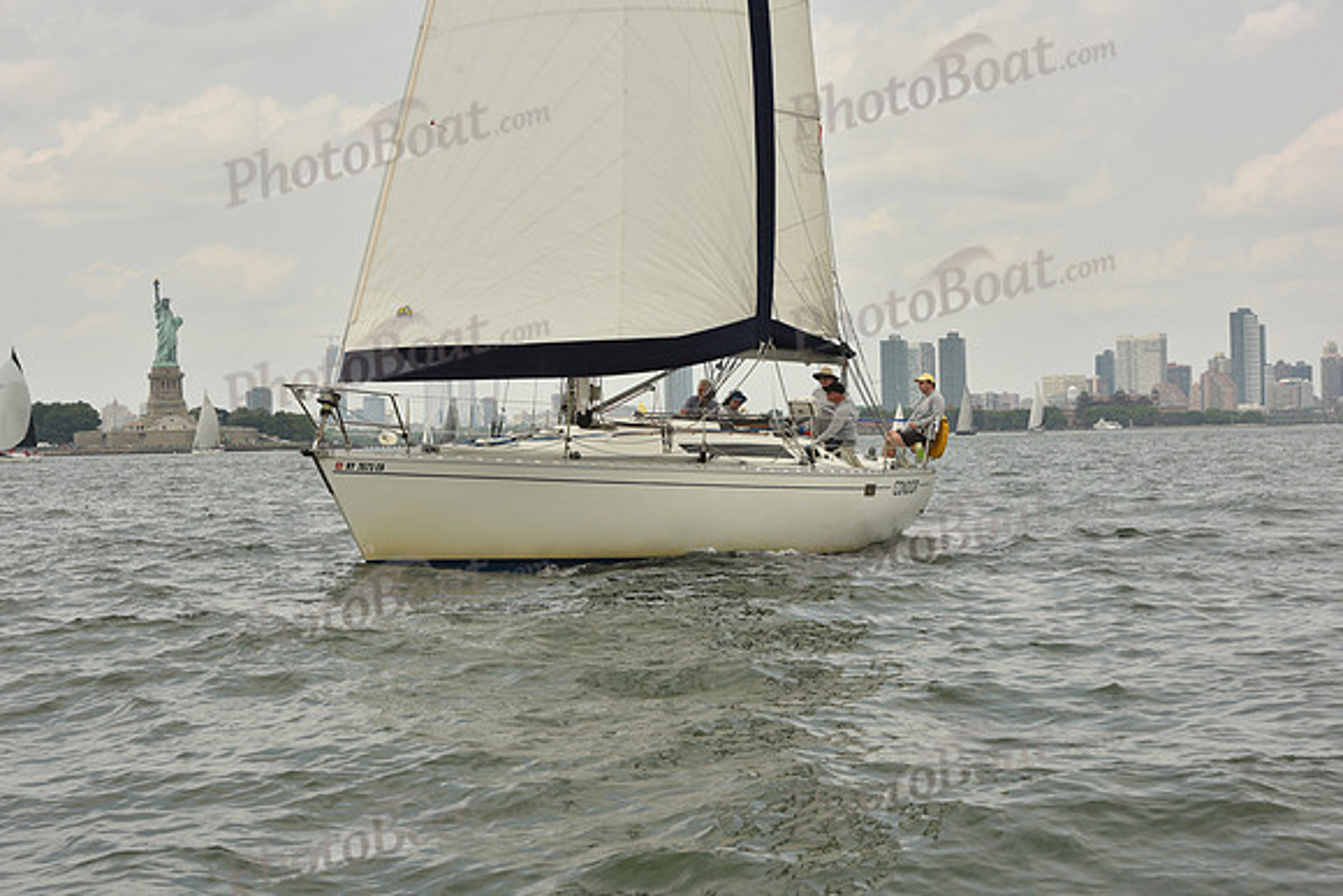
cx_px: 672
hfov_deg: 28.8
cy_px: 448
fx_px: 2612
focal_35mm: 70
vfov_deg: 19.5
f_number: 9
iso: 250
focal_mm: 70
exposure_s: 1/640
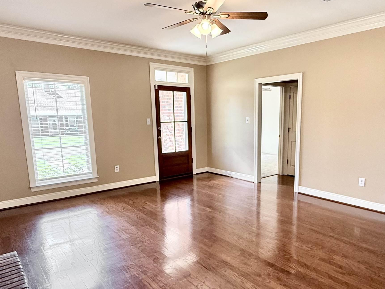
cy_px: 164
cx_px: 229
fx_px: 278
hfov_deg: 68.8
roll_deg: +0.1
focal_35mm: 25
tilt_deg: -10.1
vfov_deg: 54.7
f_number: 2.2
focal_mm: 2.22
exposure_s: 1/120
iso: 250
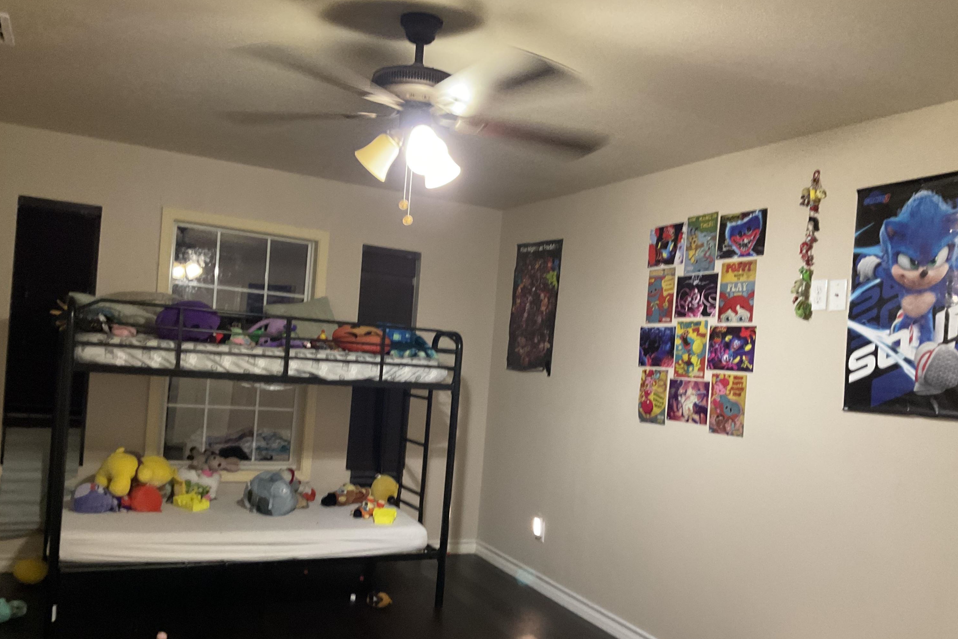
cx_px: 468
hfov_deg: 60.3
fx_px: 825
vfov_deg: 42.2
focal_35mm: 31
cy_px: 366
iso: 250
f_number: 1.8
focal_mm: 3
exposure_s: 1/30
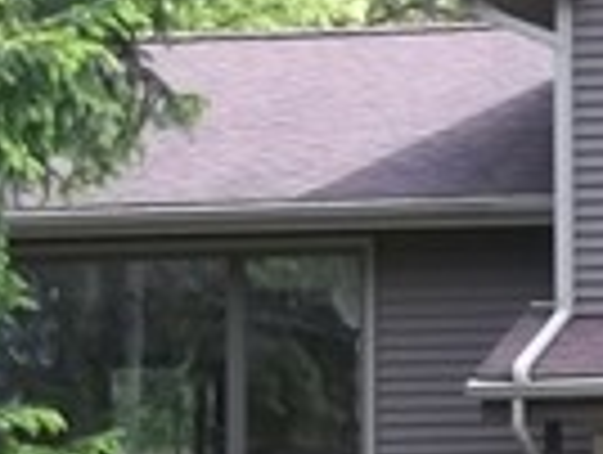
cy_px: 719
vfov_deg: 6.0
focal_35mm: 244
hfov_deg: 7.9
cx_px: 909
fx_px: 4258
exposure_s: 1/200
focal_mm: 5.7
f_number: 2.9
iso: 80
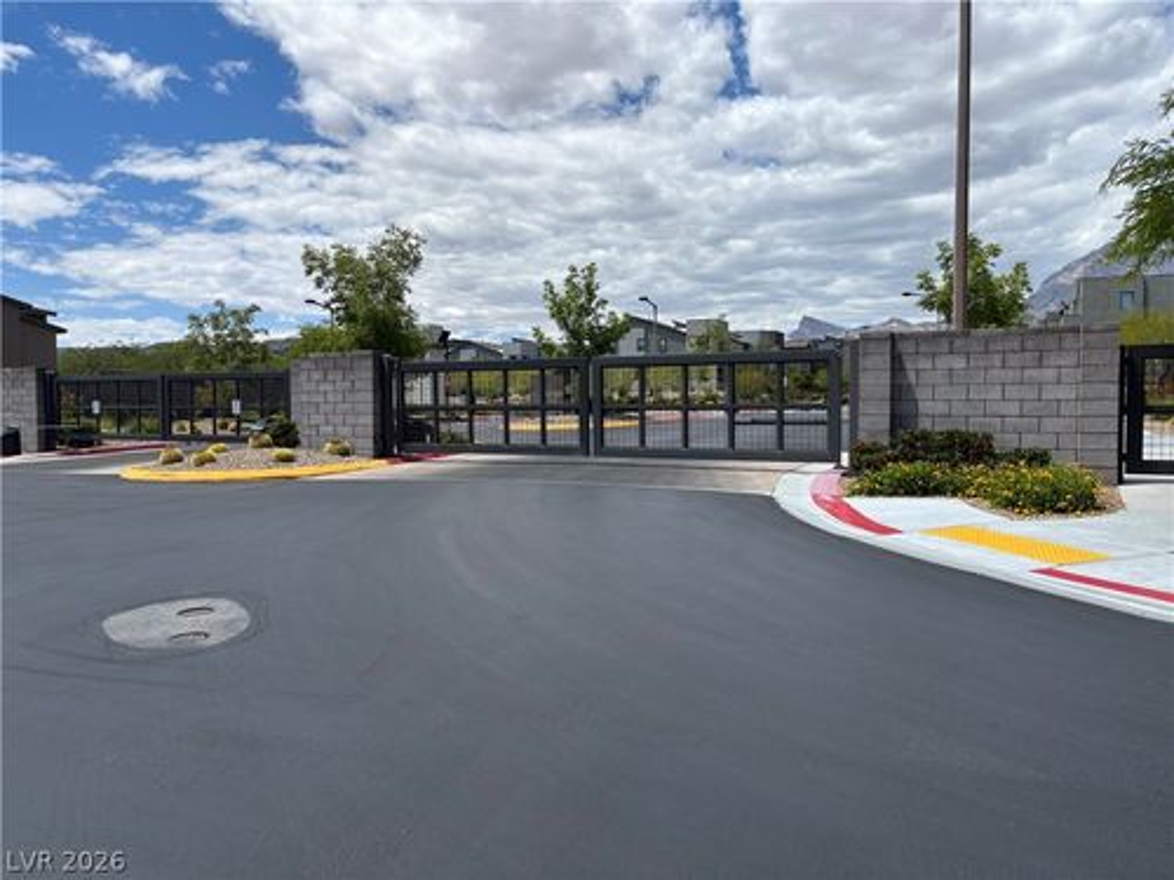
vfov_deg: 53.1
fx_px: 882
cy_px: 440
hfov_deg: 67.3
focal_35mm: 26
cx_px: 587
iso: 50
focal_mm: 5.96
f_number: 1.6
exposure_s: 1/2639
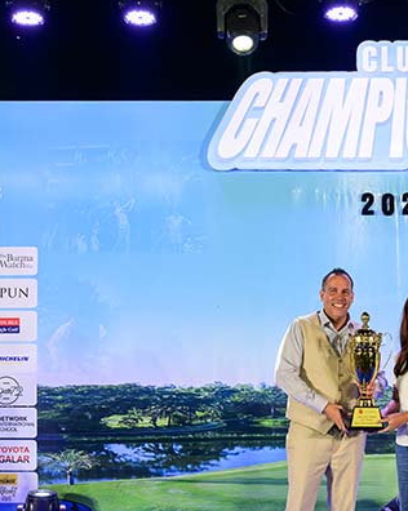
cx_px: 409
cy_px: 368
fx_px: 1240
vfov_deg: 23.1
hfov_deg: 18.2
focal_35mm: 82
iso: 1100
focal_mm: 36
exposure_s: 1/125
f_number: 6.3
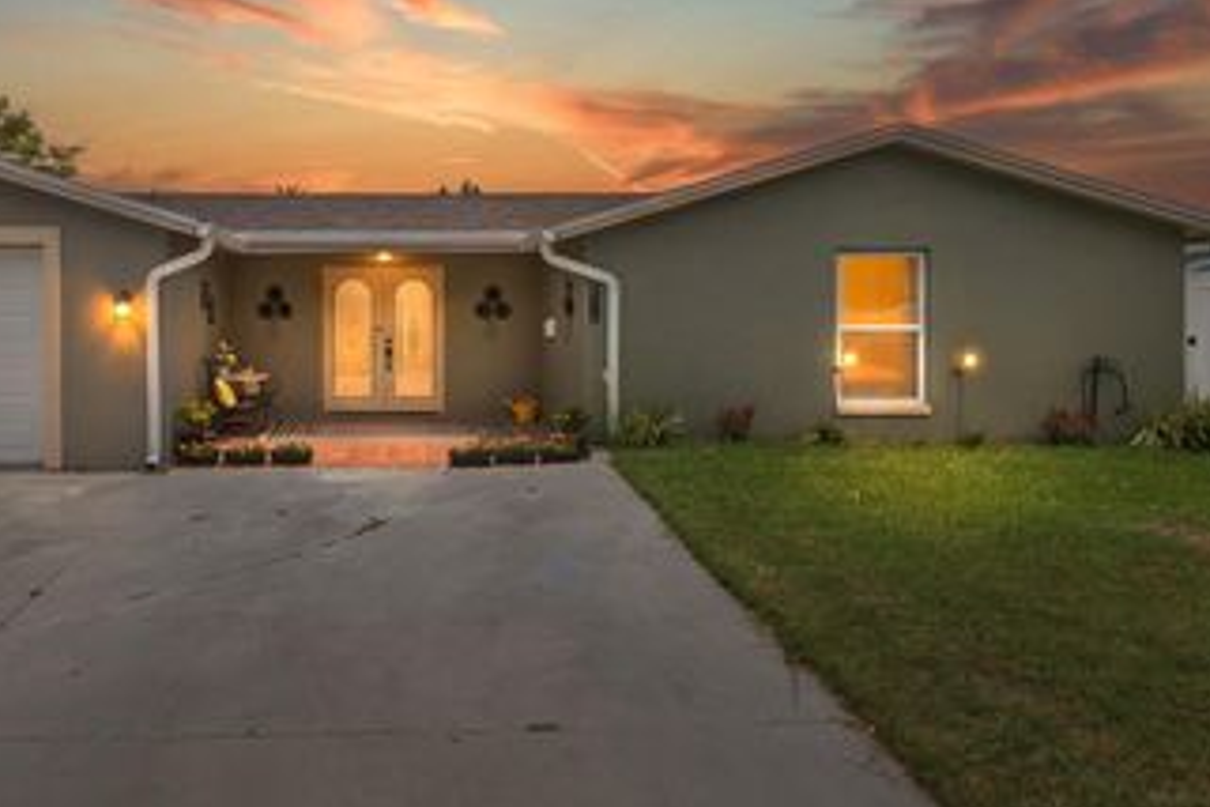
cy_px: 319
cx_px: 430
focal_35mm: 28
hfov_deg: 64.2
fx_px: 941
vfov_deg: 46.1
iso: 320
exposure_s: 1/800
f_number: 9
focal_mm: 18
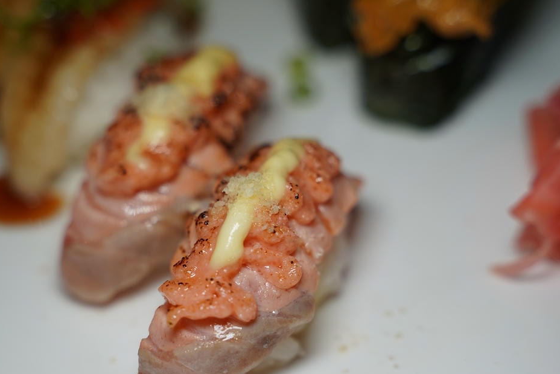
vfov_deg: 14.1
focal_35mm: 97
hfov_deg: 21.0
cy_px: 227
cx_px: 239
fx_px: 1509
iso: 100
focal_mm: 75
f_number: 4
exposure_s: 1/80
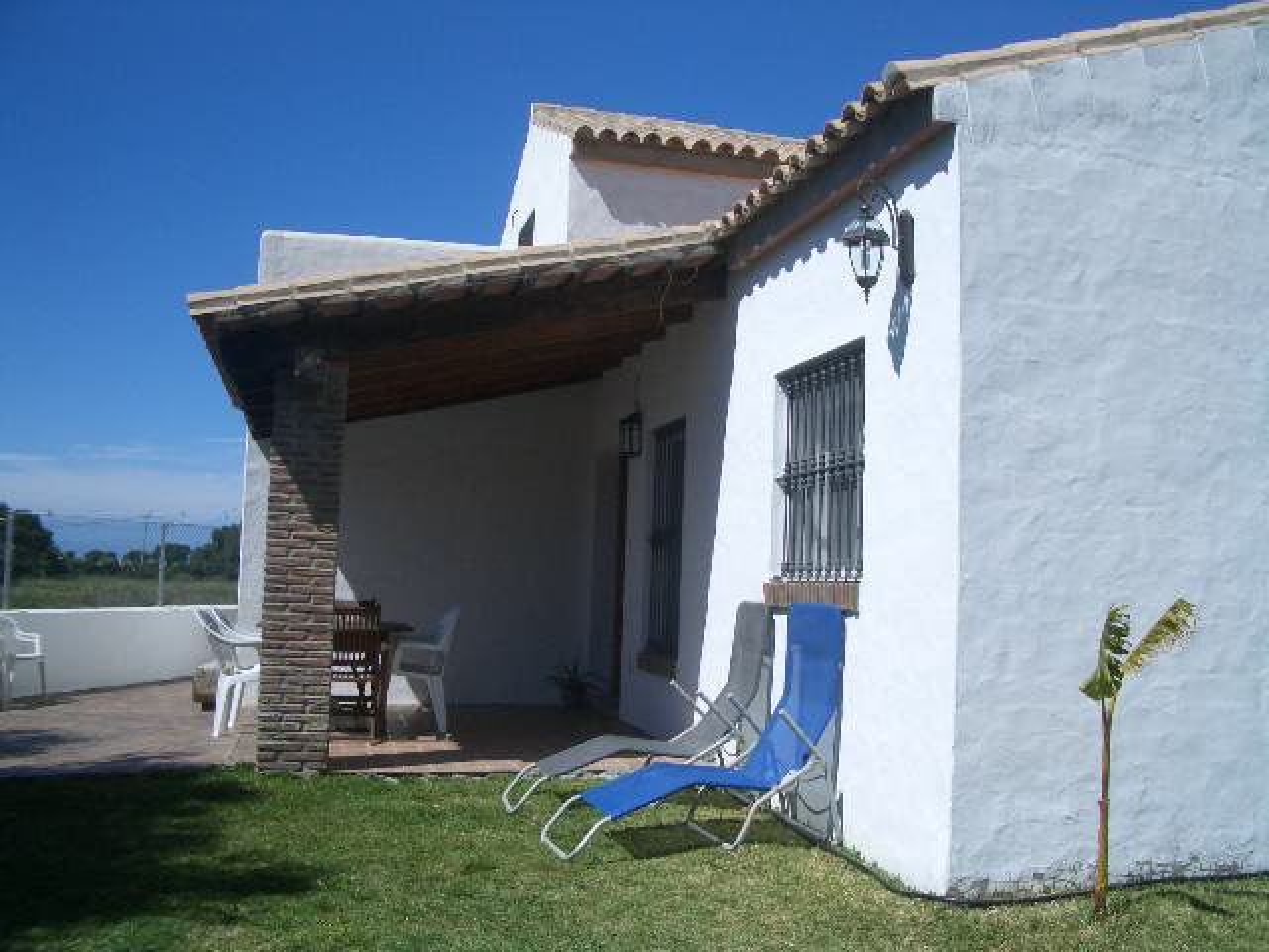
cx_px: 634
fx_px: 1283
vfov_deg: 40.7
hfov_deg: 52.6
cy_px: 476
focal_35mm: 35
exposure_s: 1/800
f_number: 4.3
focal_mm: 5.8
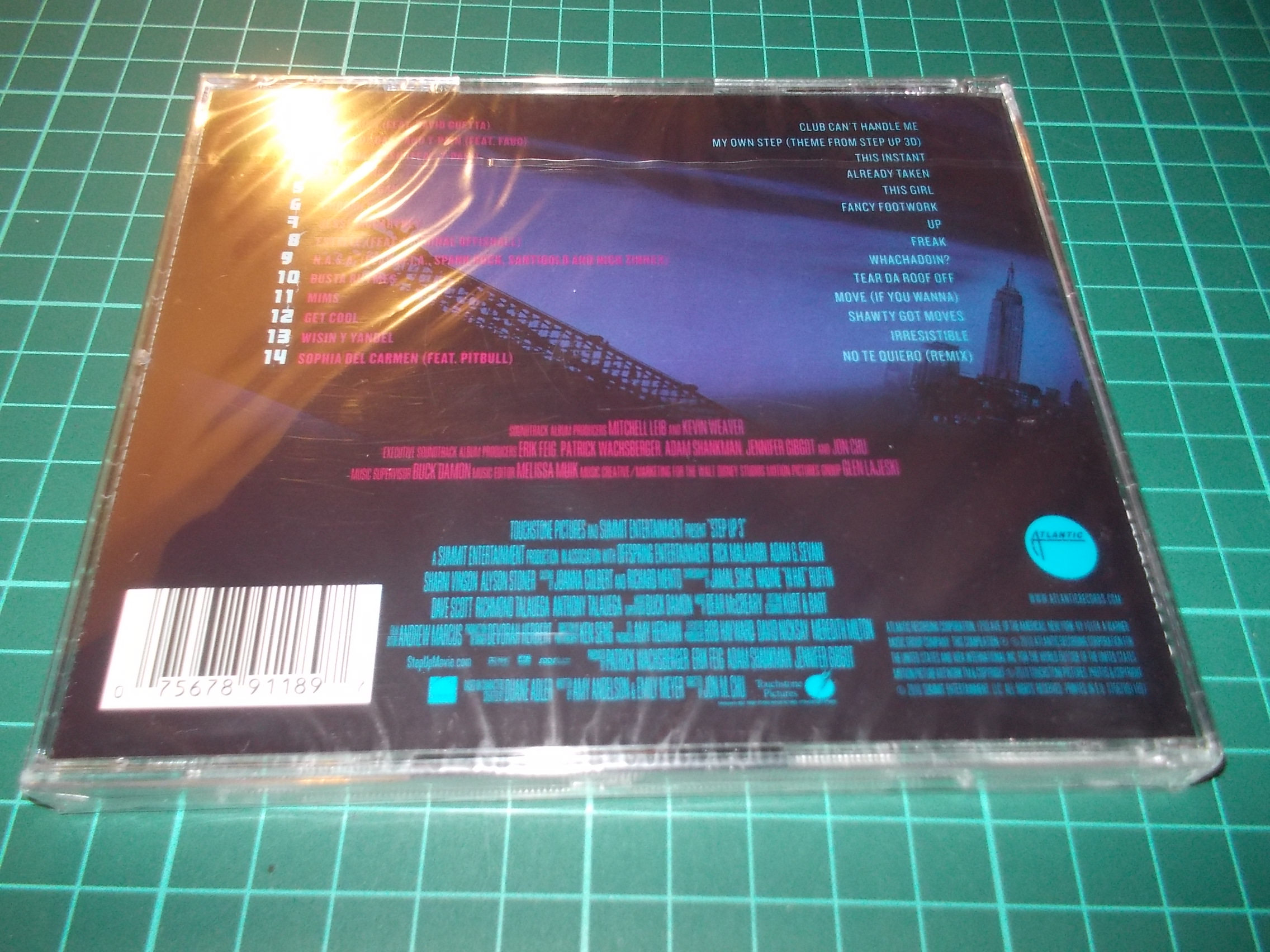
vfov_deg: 48.2
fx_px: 1064
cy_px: 476
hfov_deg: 61.7
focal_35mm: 29
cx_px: 635
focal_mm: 4.1
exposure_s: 1/30
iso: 200
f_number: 3.3
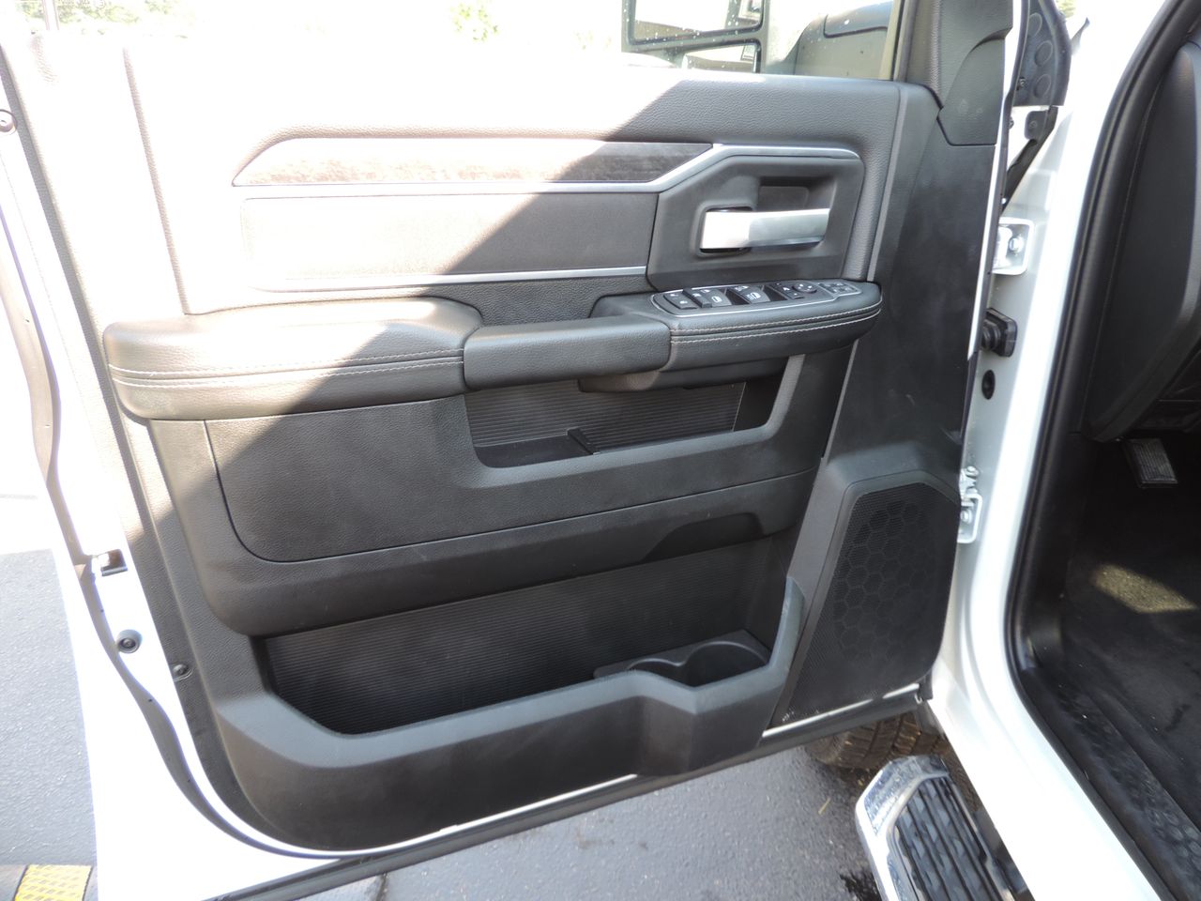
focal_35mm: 24
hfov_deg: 71.6
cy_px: 450
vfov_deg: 56.8
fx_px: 833
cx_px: 600
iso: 80
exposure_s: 1/40
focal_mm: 4.3
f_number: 3
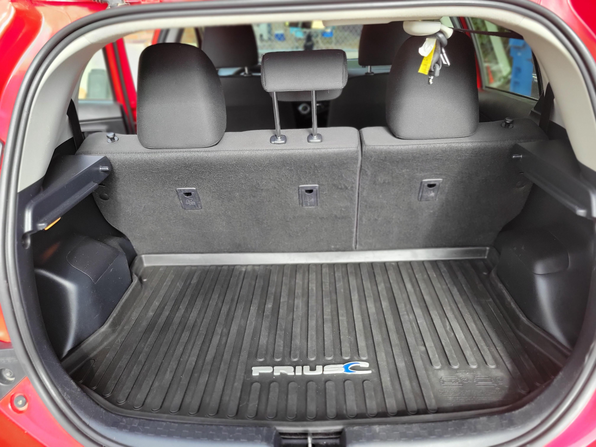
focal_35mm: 26
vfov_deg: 53.1
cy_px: 224
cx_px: 298
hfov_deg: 67.3
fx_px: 448
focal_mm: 5.4
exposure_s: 1/120
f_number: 1.8
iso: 160
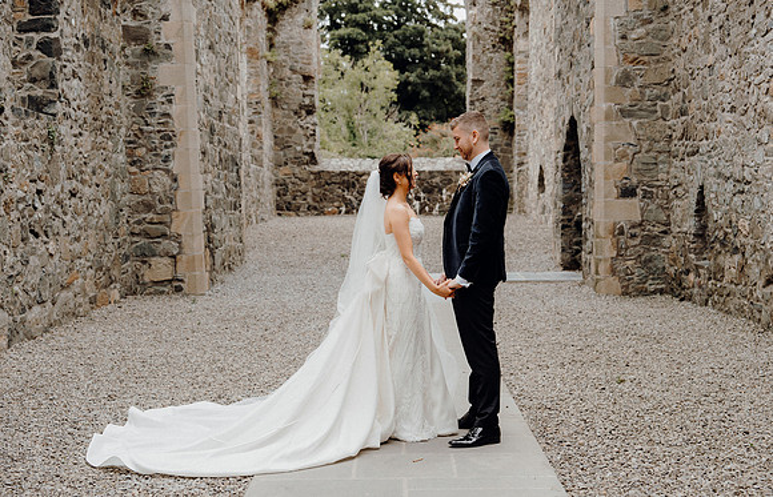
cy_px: 258
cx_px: 386
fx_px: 1031
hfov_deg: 41.1
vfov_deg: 27.1
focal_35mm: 49
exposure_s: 1/160
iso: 125
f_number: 3.5
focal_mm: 48
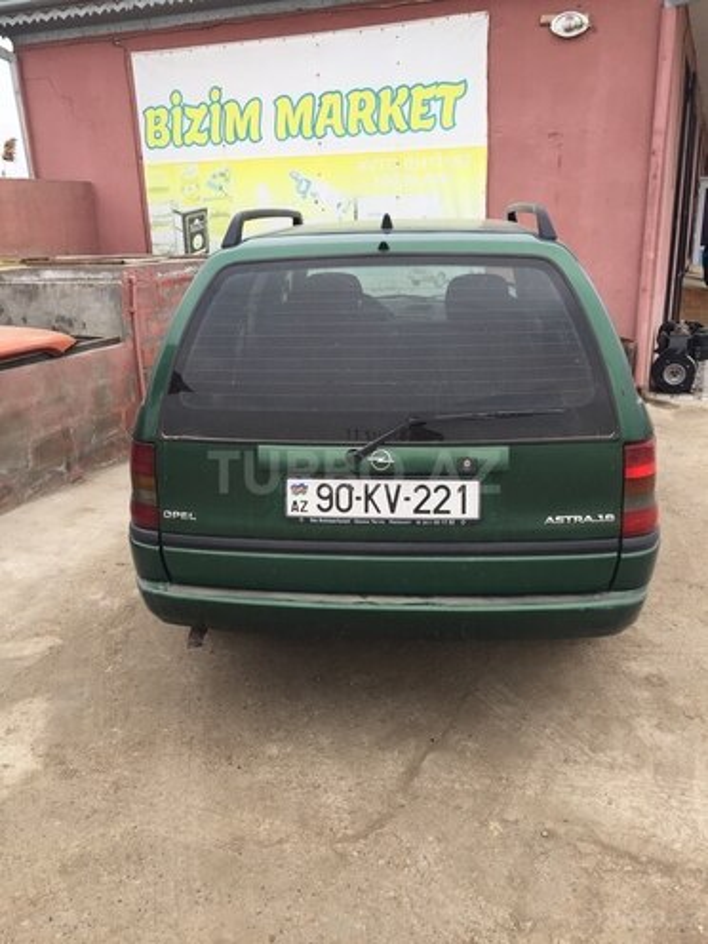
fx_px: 791
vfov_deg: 61.7
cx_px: 354
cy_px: 472
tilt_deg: -14.6
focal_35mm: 29
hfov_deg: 48.2
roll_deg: +1.7
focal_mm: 4.15
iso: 32
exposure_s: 1/226
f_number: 2.2
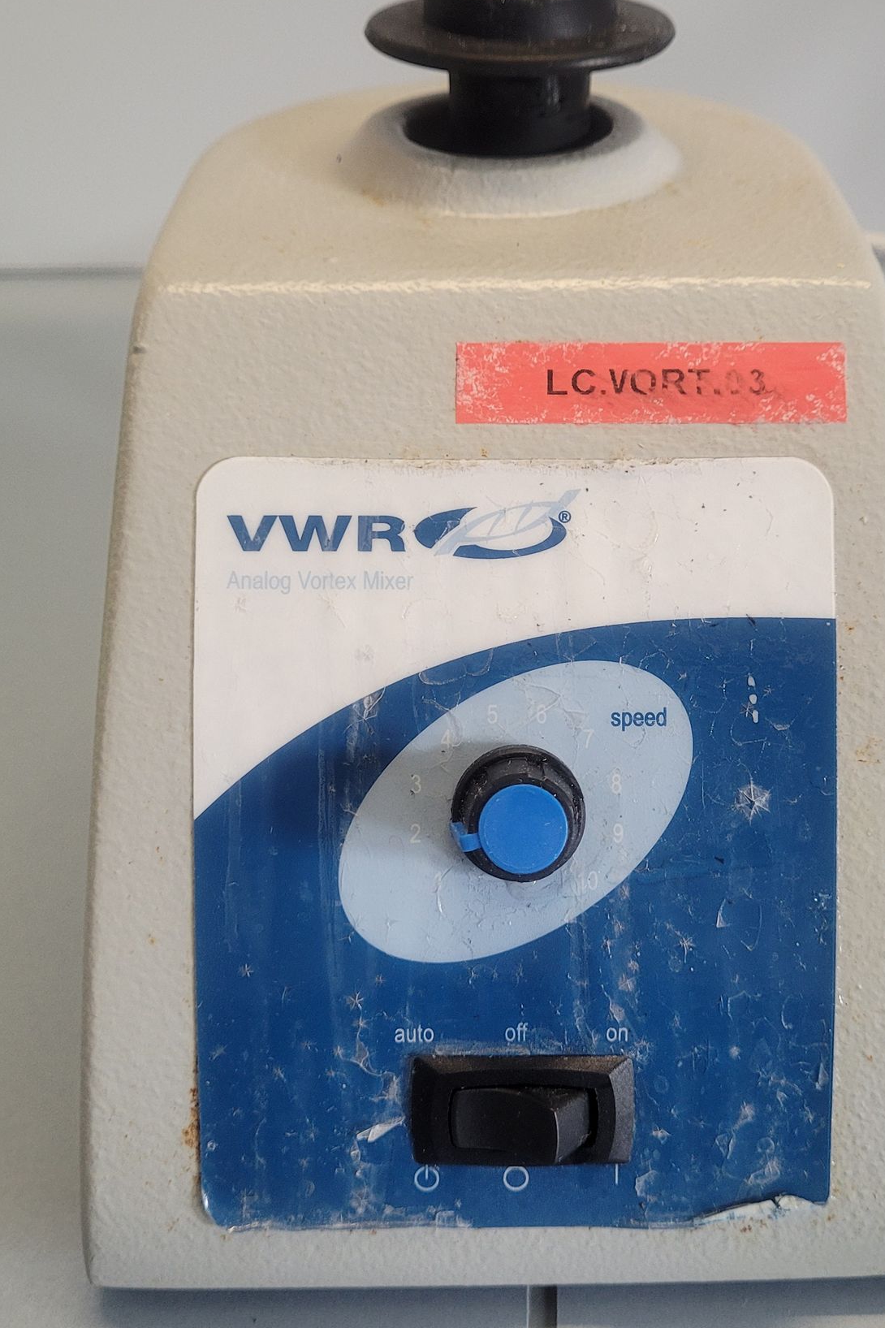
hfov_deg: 33.4
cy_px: 648
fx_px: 1475
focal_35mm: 40
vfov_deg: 48.5
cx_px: 501
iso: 250
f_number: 1.8
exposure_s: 1/100
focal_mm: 5.4
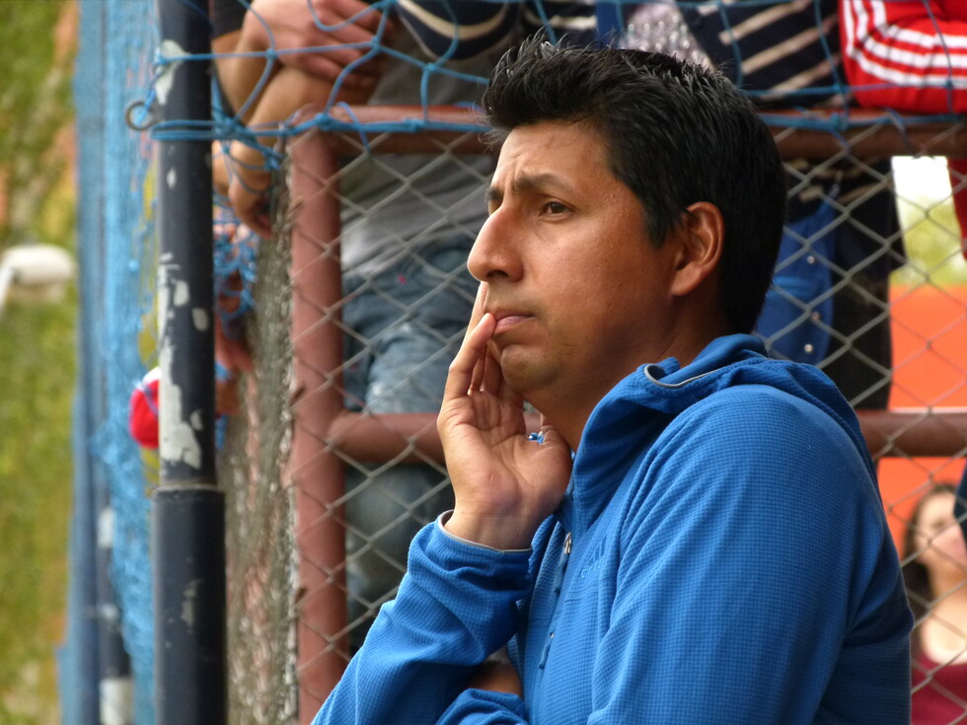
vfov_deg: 3.6
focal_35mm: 416
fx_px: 11621
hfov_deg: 4.8
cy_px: 362
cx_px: 484
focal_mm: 74.9
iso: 320
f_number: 4.5
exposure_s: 1/200
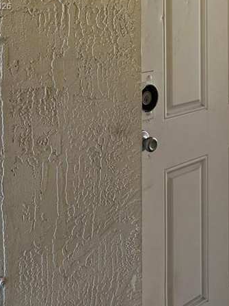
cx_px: 172
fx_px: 547
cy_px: 7
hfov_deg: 23.4
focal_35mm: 62
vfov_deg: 29.3
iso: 80
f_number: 1.6
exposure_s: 1/120
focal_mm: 5.1
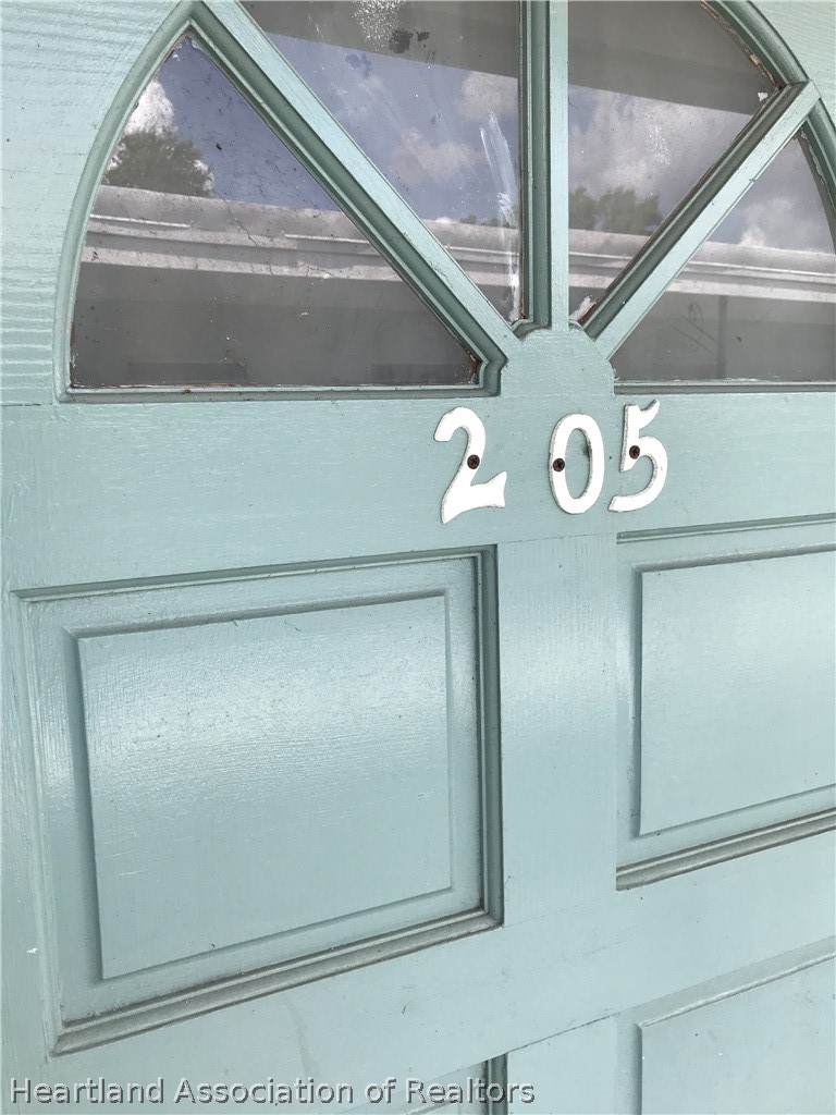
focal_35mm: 28
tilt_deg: -8.1
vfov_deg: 63.4
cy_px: 558
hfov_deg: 49.7
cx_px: 418
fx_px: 902
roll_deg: -0.7
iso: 20
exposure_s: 1/402
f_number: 1.8
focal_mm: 3.99
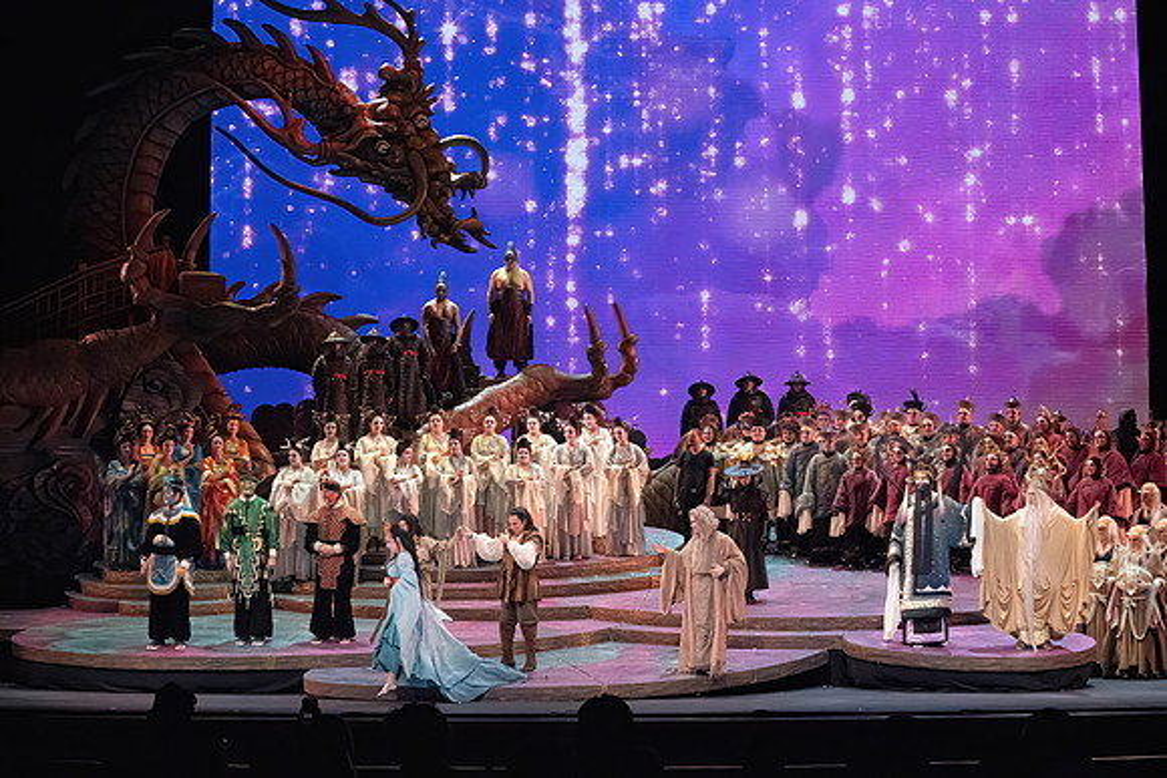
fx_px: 2270
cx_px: 584
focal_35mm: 70
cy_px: 389
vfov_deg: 19.5
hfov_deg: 28.8
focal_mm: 70
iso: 20000
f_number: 10
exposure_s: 1/1000
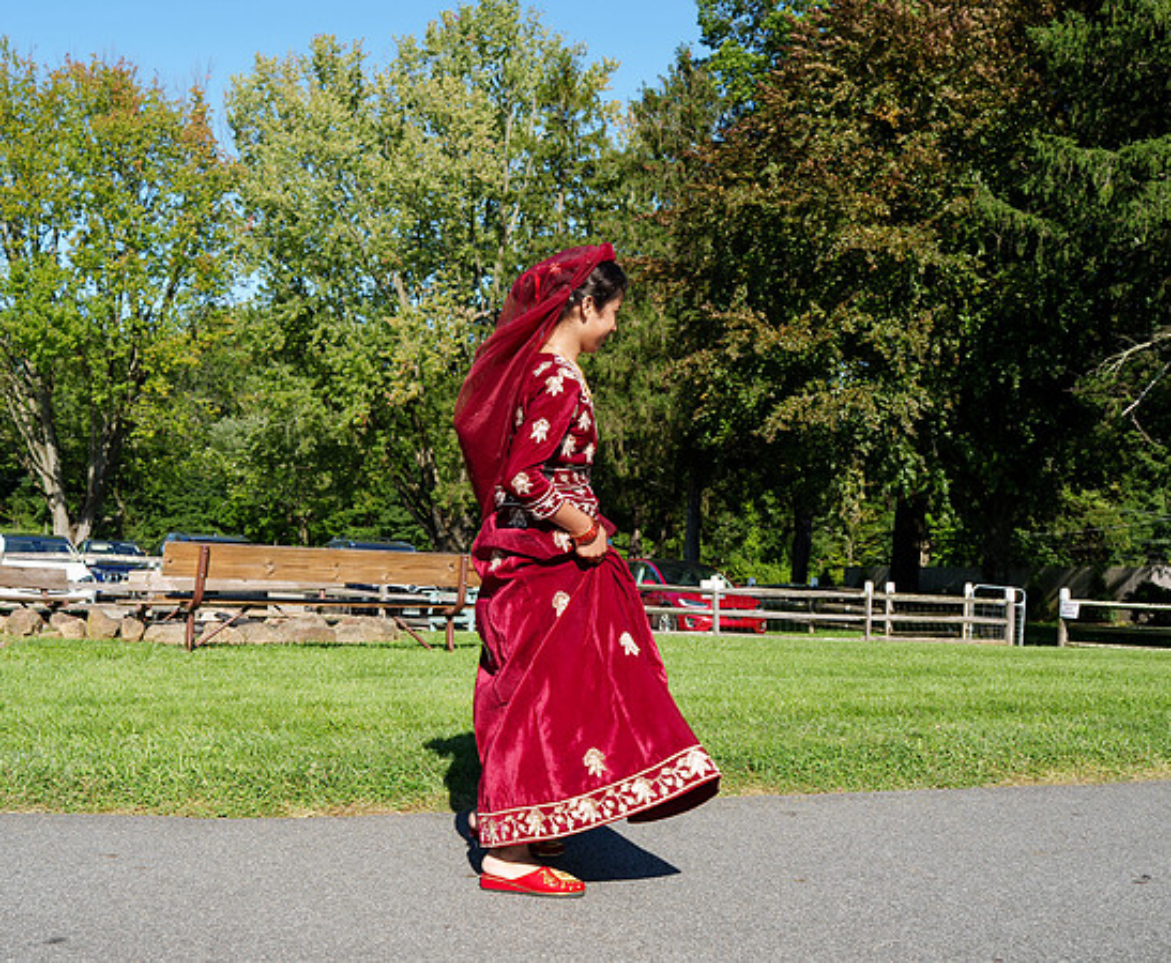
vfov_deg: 35.0
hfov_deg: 41.8
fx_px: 1527
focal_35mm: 44
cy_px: 497
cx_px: 467
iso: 100
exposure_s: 1/200
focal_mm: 35
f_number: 6.3
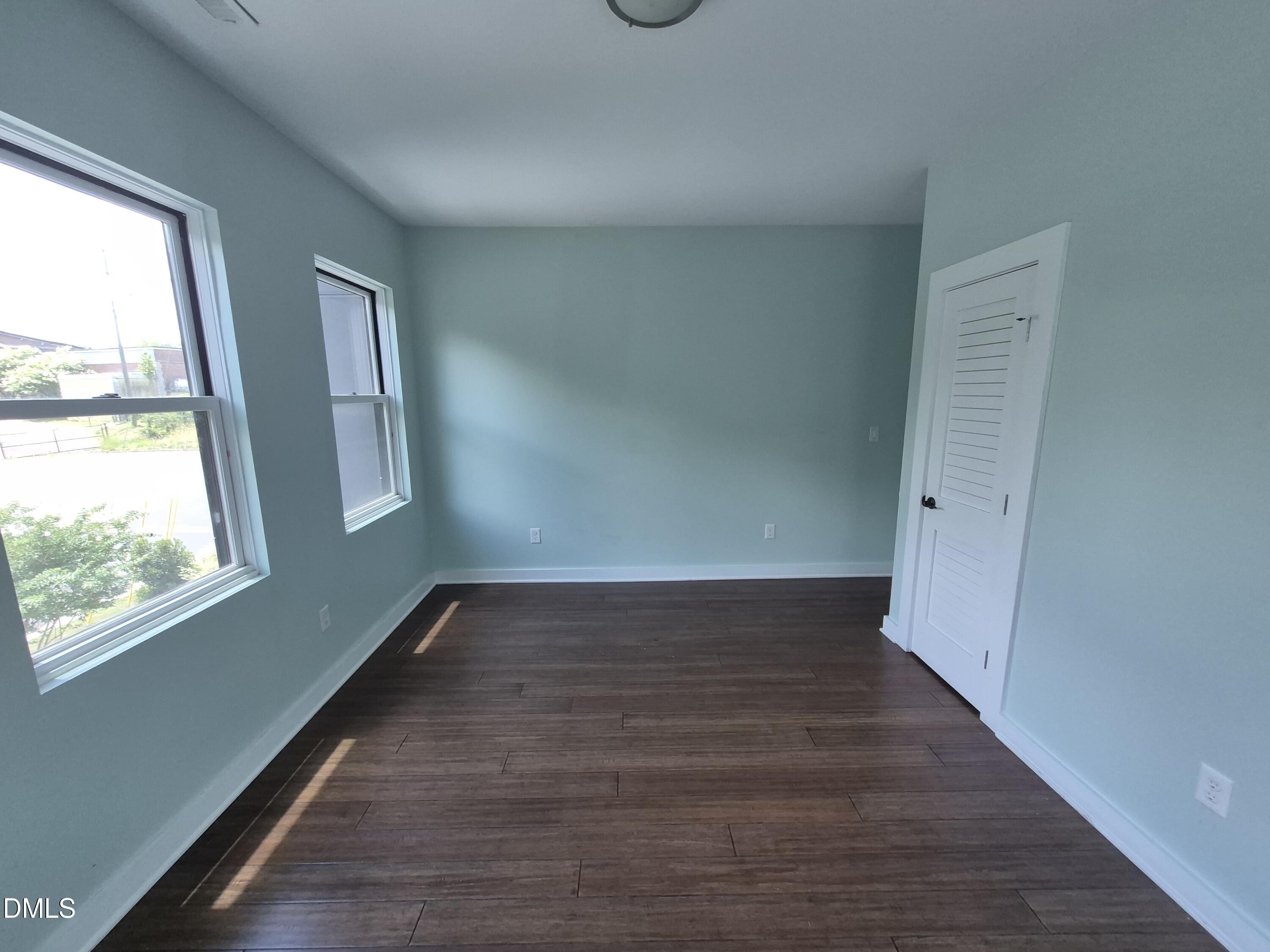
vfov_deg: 89.9
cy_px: 476
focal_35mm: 13
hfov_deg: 106.2
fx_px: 477
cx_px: 635
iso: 64
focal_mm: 1.74
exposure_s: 1/120
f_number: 2.2
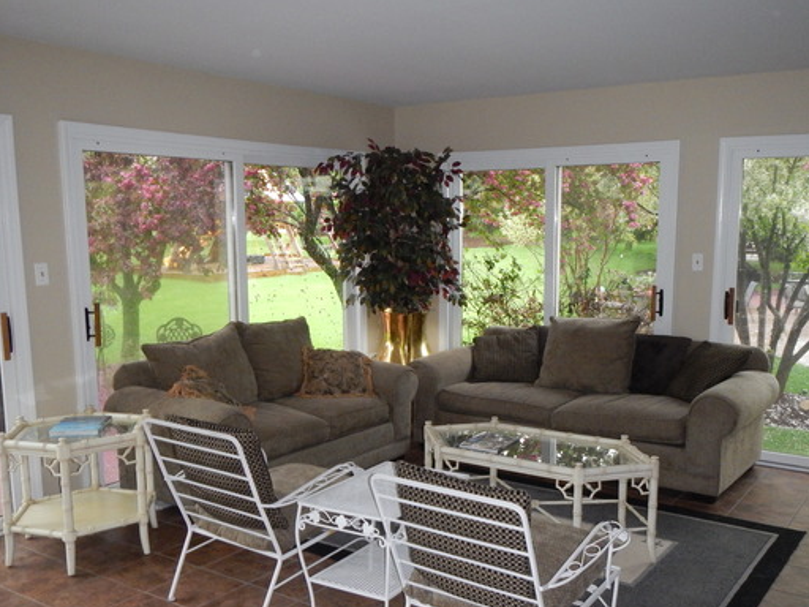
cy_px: 351
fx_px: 818
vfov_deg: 40.6
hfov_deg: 52.6
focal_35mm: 35
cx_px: 439
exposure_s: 1/30
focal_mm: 5
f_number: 3.9
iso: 400
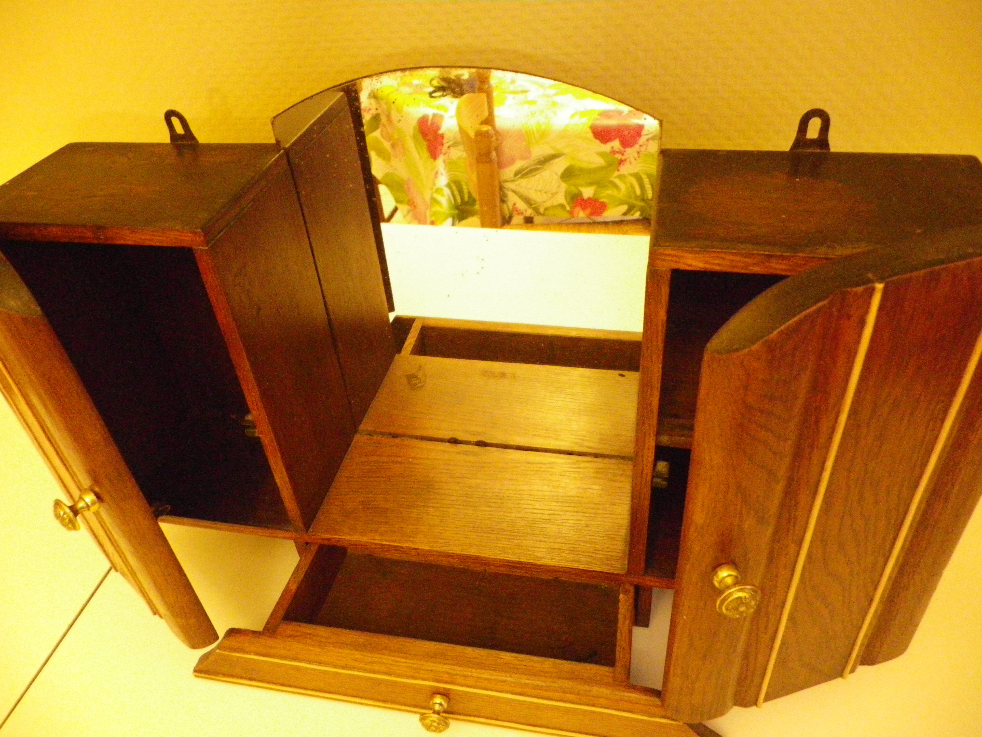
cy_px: 368
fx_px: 794
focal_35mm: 28
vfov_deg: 49.7
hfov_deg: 63.4
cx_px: 491
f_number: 2.6
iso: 800
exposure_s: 1/13
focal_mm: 4.9
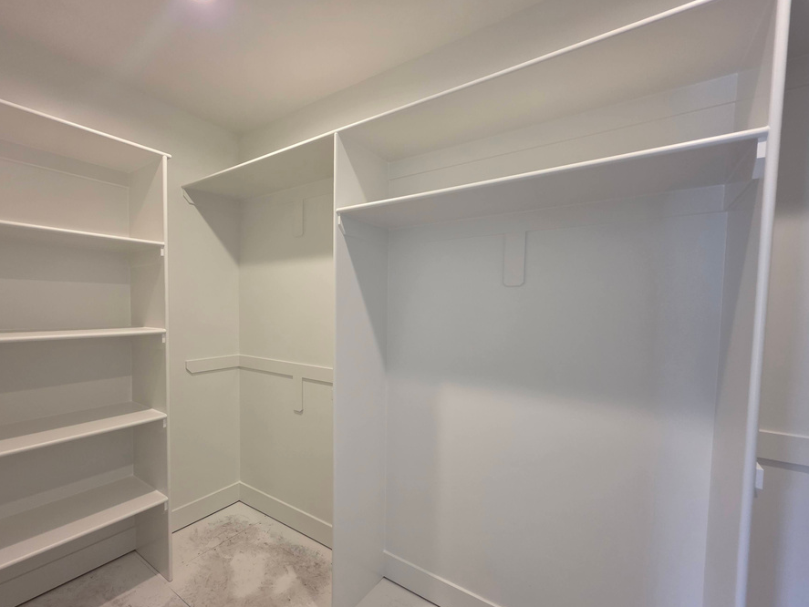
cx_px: 358
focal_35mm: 15
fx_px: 351
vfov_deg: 81.6
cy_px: 326
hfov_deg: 97.7
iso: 160
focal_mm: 2.2
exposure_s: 1/120
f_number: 1.9
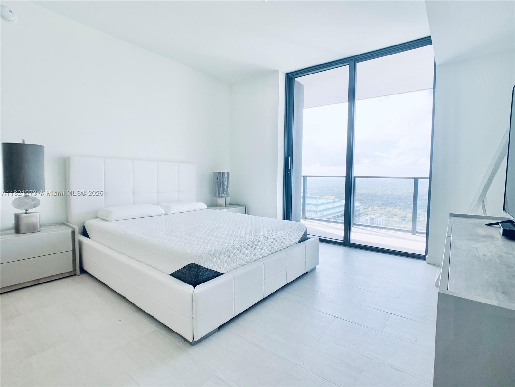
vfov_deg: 53.1
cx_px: 258
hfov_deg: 67.3
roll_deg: -0.8
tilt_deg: -3.4
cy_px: 194
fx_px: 387
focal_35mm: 26
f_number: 1.8
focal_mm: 4.25
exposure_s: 1/144
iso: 25
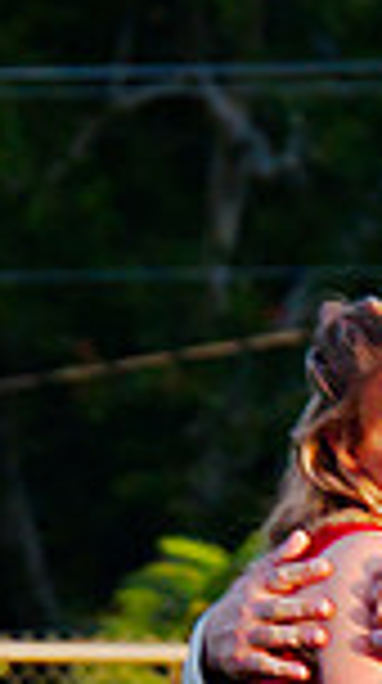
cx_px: 627
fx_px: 11649
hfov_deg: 1.9
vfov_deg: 3.3
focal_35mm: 644
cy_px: 990
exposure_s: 1/400
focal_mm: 100
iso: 800
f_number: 5
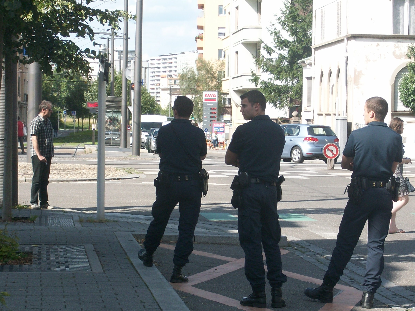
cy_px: 157
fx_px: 1654
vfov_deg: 10.7
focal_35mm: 138
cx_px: 268
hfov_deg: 14.3
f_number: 5.1
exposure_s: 1/194
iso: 64
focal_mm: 17.1
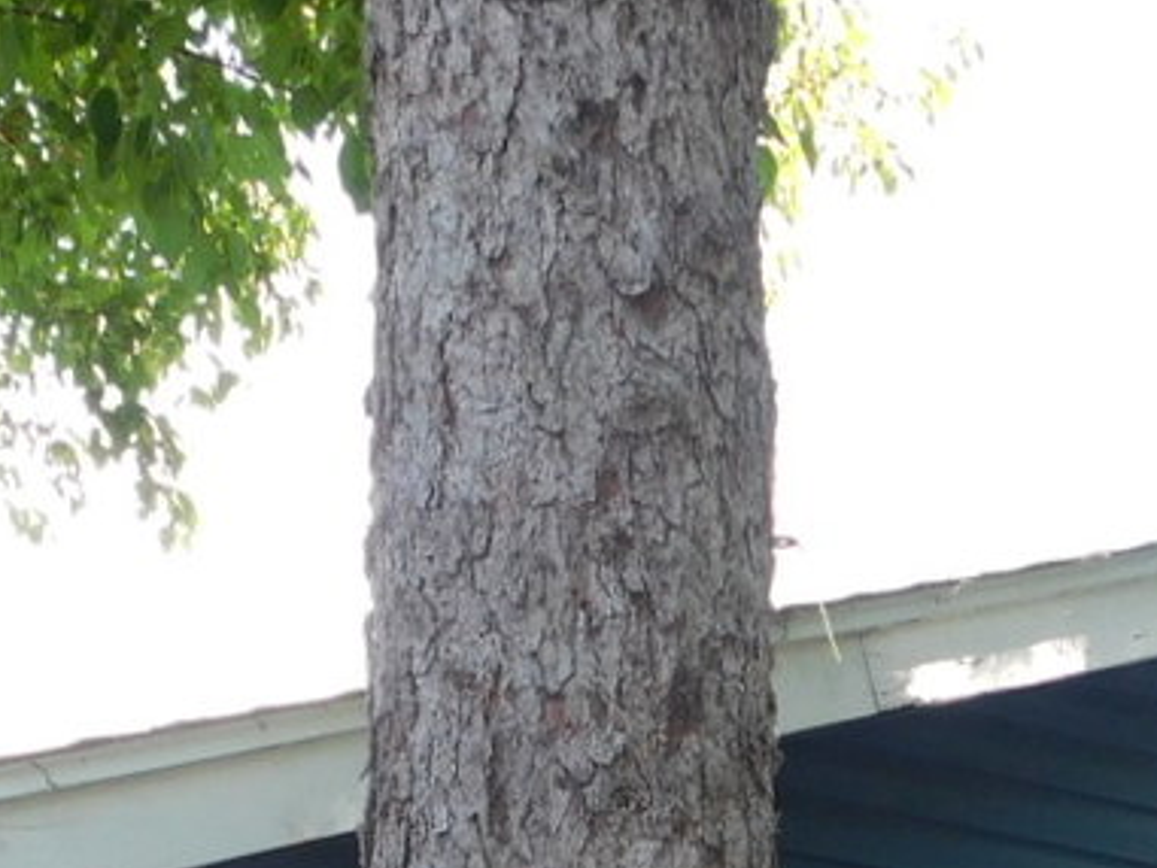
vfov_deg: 15.2
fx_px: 2909
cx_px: 619
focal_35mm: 87
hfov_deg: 22.5
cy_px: 1460
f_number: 3
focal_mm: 4
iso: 125
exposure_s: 1/200
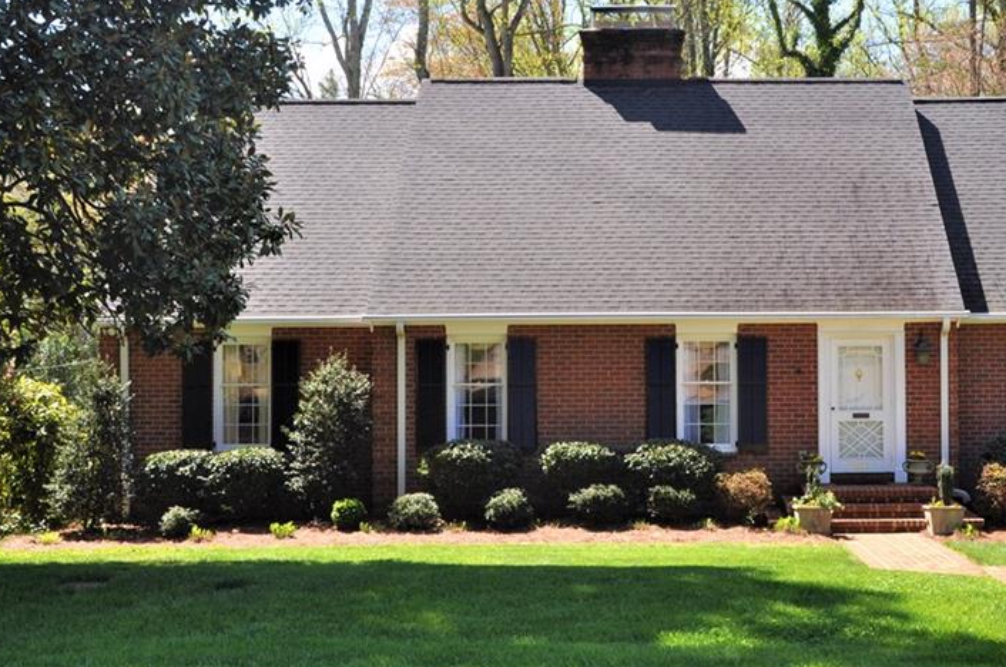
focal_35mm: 59
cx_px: 687
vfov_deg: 23.0
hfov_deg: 33.8
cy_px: 273
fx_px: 1638
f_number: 8
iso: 200
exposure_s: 1/250
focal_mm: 27
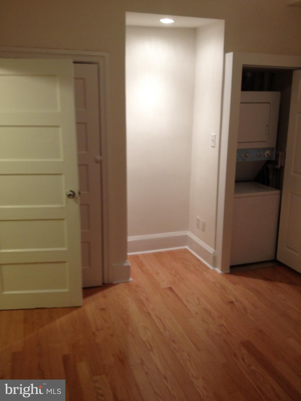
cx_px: 150
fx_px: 406
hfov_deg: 40.7
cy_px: 200
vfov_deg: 52.6
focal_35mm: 35
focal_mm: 4.28
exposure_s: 1/20
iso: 80
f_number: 2.4
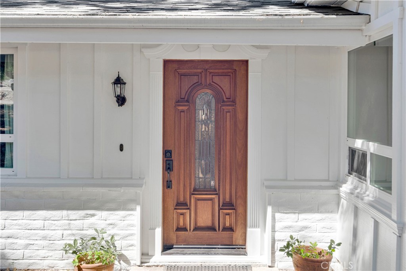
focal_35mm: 35
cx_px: 203
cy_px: 136
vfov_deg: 37.9
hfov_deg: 54.4
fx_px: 395
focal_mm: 35
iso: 200
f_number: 8
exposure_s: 1/50
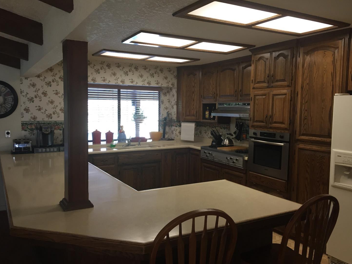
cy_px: 132
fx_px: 305
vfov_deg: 46.8
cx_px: 171
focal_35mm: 30
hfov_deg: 60.0
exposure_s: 1/30
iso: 80
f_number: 2.2
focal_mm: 4.15
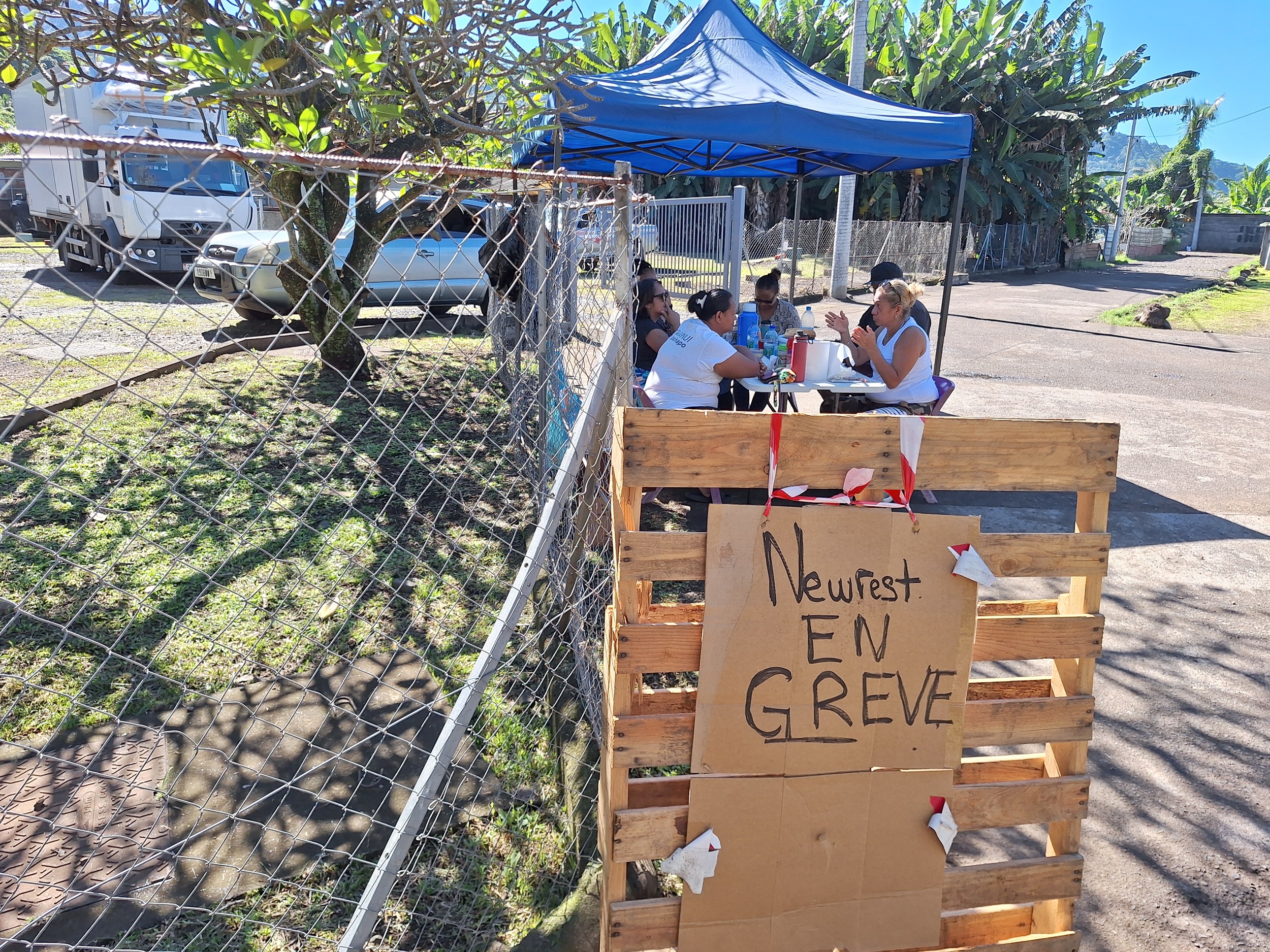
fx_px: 844
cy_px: 476
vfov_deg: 58.9
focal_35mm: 23
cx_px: 635
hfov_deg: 73.9
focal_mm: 5.54
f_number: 1.8
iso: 40
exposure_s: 1/827
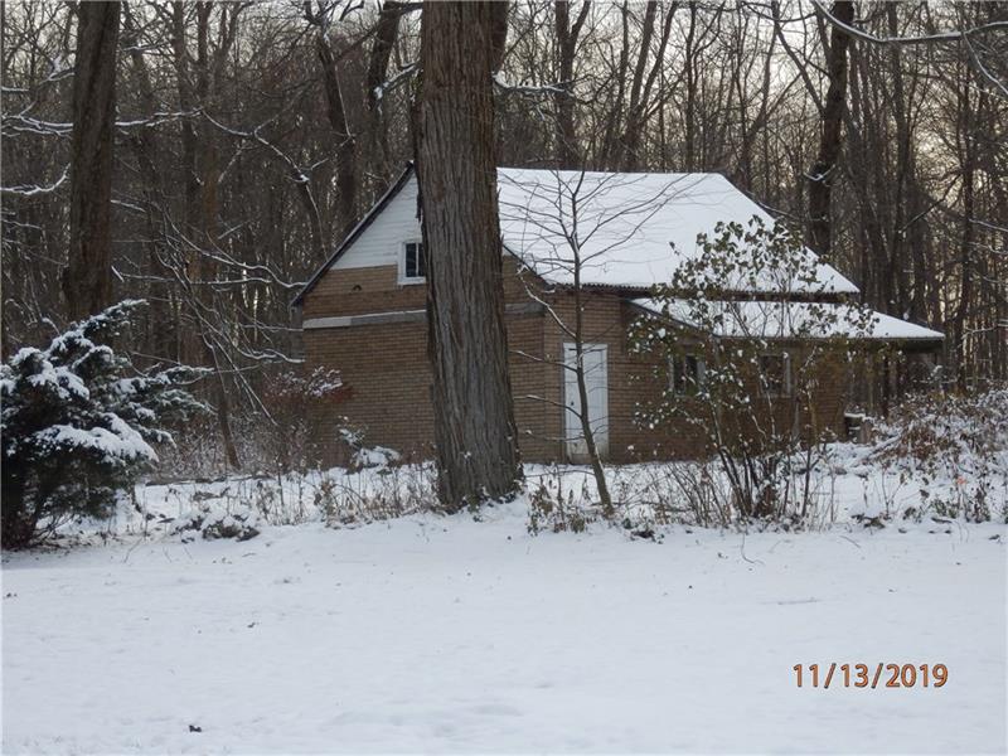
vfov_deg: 12.8
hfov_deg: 17.0
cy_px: 378
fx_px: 3378
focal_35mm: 116
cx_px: 504
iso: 100
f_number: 5.2
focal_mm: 20.9
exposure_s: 1/125
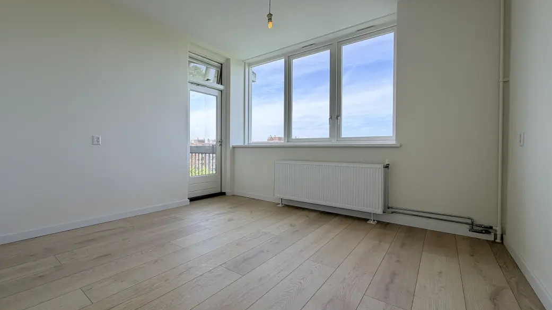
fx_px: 234
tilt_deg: -0.2
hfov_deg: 99.3
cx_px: 264
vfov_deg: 67.1
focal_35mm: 16
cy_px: 153
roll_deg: -0.3
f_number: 2.2
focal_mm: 2.22
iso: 40
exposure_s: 1/245
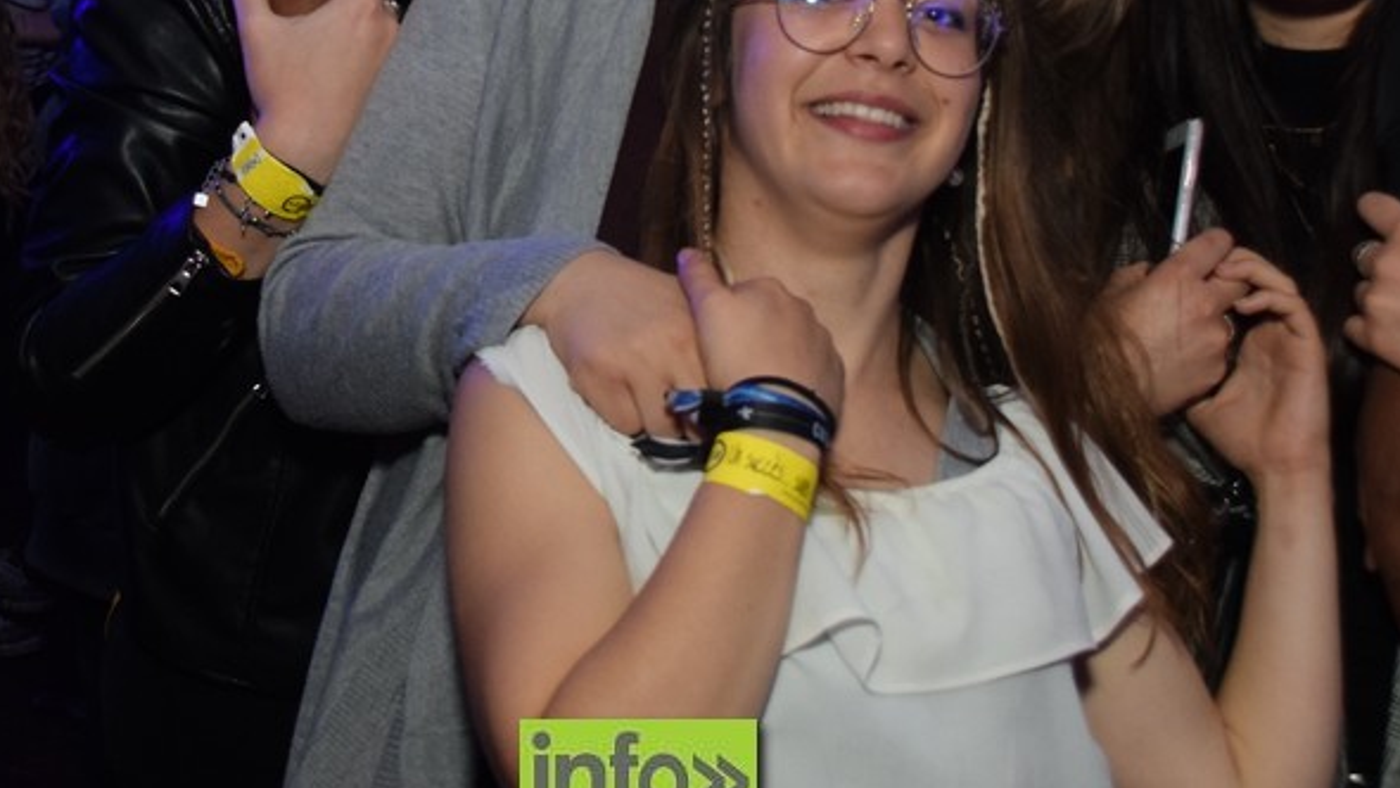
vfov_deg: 17.0
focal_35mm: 70
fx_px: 2599
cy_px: 112
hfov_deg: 30.1
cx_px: 639
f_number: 4
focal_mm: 26
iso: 1600
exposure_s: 1/40
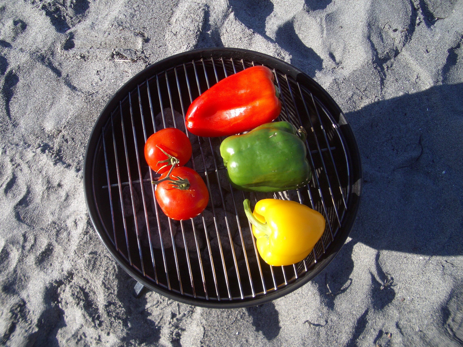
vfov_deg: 40.7
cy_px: 174
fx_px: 468
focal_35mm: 35
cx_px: 232
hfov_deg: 52.6
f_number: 2.6
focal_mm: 5.8
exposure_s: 1/500
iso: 50
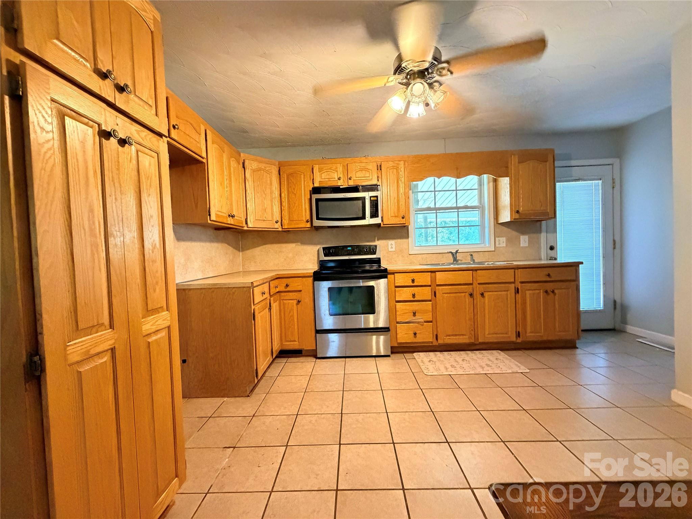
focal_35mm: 14
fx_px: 280
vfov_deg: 85.7
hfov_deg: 102.1
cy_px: 260
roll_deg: +2.6
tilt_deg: -1.7
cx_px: 346
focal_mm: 2.22
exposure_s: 1/60
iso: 1000
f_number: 2.2
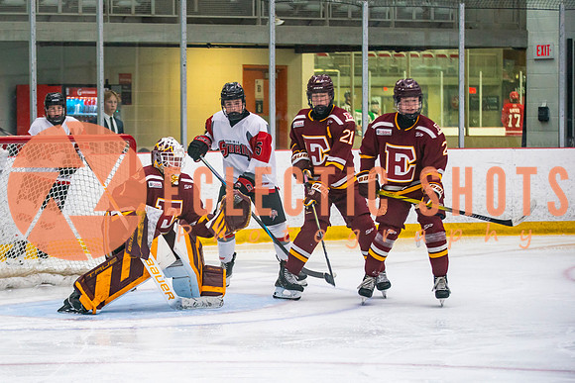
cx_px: 167
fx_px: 2215
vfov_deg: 9.9
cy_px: 229
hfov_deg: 14.7
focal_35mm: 139
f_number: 2.8
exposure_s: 1/640
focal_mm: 95
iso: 2000
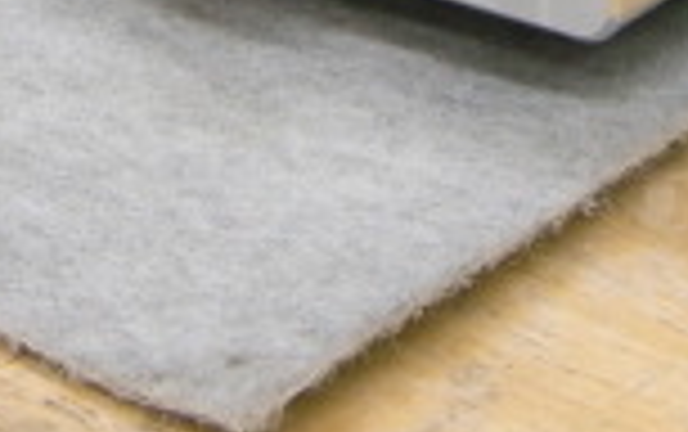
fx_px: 2328
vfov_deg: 10.1
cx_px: 441
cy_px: -315
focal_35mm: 124
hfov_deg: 16.8
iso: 160
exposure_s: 1/60
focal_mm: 4.9
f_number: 2.6
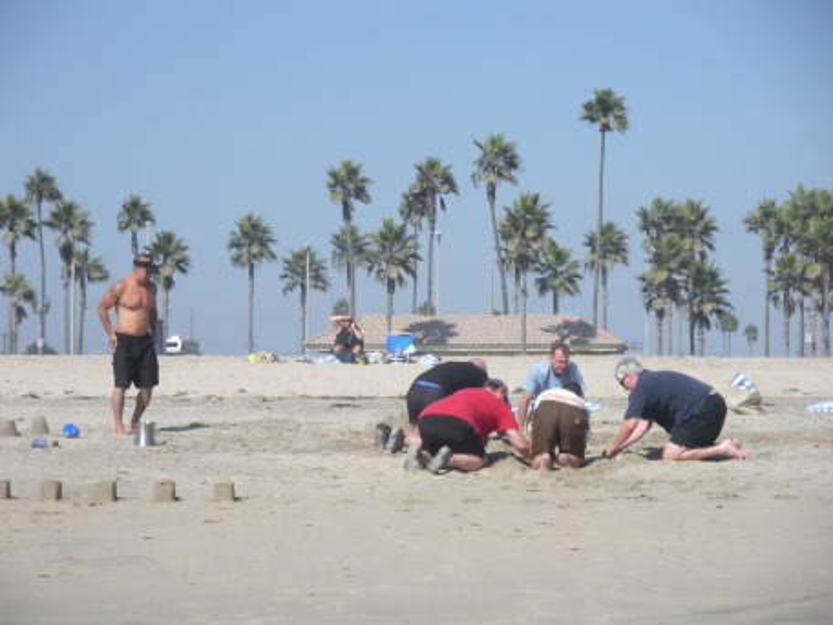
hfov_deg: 16.3
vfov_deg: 12.2
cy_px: 312
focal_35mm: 121
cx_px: 416
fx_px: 2912
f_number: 5.3
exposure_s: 1/383
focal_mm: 21.2
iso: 64
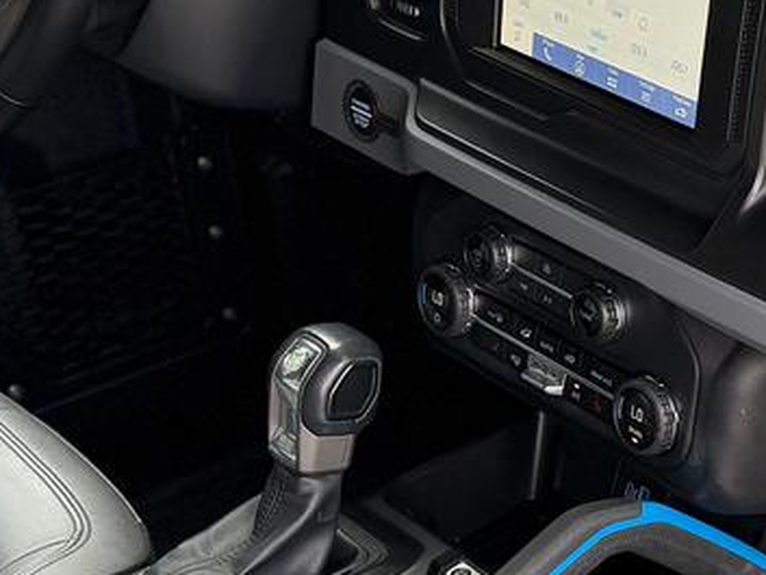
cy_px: 477
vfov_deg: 16.8
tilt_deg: -33.9
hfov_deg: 21.9
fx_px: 1926
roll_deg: +2.3
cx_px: 705
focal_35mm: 87
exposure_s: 1/223
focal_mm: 6.76
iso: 160
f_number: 1.78
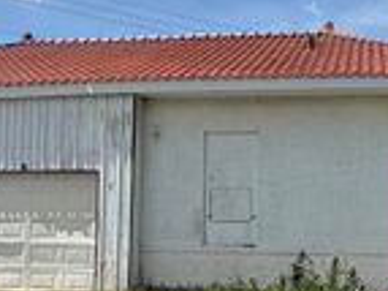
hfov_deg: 37.4
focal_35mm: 49
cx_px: 317
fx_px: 549
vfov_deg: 29.5
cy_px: 178
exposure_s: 1/1050
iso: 20
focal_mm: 2.22
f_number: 2.2
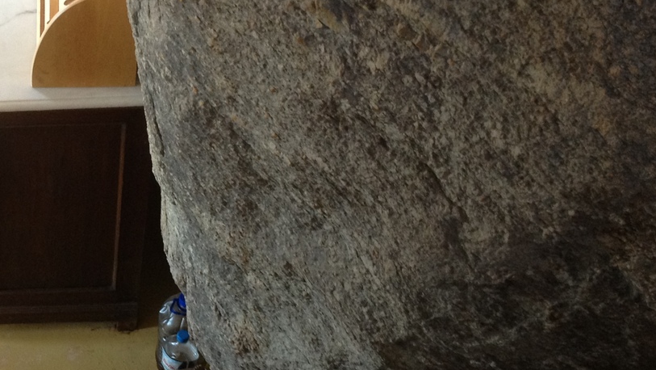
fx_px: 1305
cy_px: 289
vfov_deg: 16.0
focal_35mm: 75
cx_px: 32
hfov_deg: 27.0
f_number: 2.4
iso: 125
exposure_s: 1/20
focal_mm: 4.28
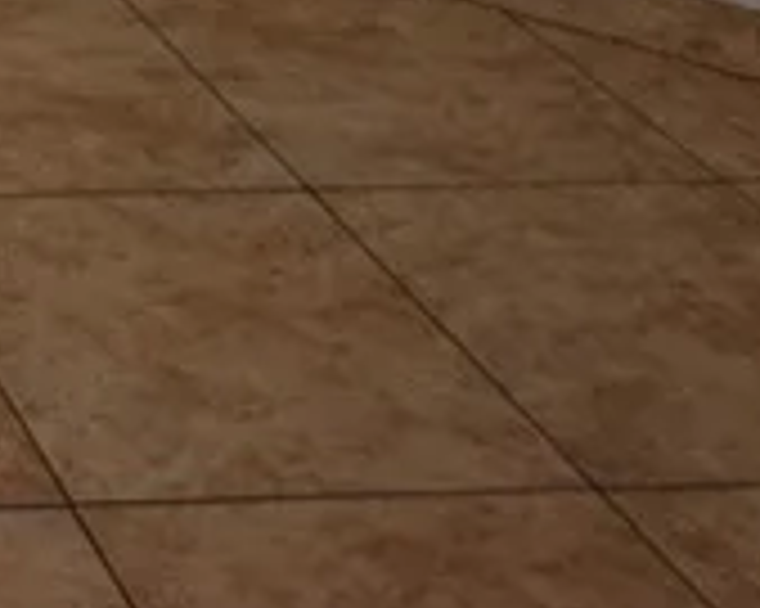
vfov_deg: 12.6
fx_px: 2110
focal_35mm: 94
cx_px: -881
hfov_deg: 15.2
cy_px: -867
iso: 800
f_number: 5
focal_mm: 11
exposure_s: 1/100
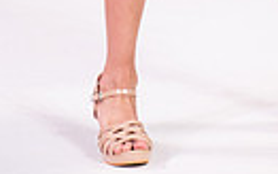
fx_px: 3320
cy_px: -267
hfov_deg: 4.8
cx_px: 245
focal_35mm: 438
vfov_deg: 3.0
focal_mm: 125
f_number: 5.6
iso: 2000
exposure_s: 1/400
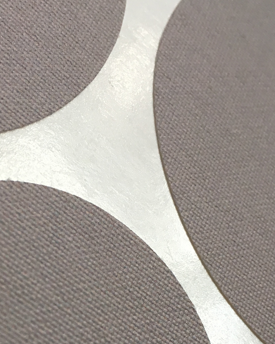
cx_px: 59
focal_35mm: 69
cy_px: 355
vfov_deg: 25.9
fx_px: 702
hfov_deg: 21.9
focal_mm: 4.15
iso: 40
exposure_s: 1/33
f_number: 2.2
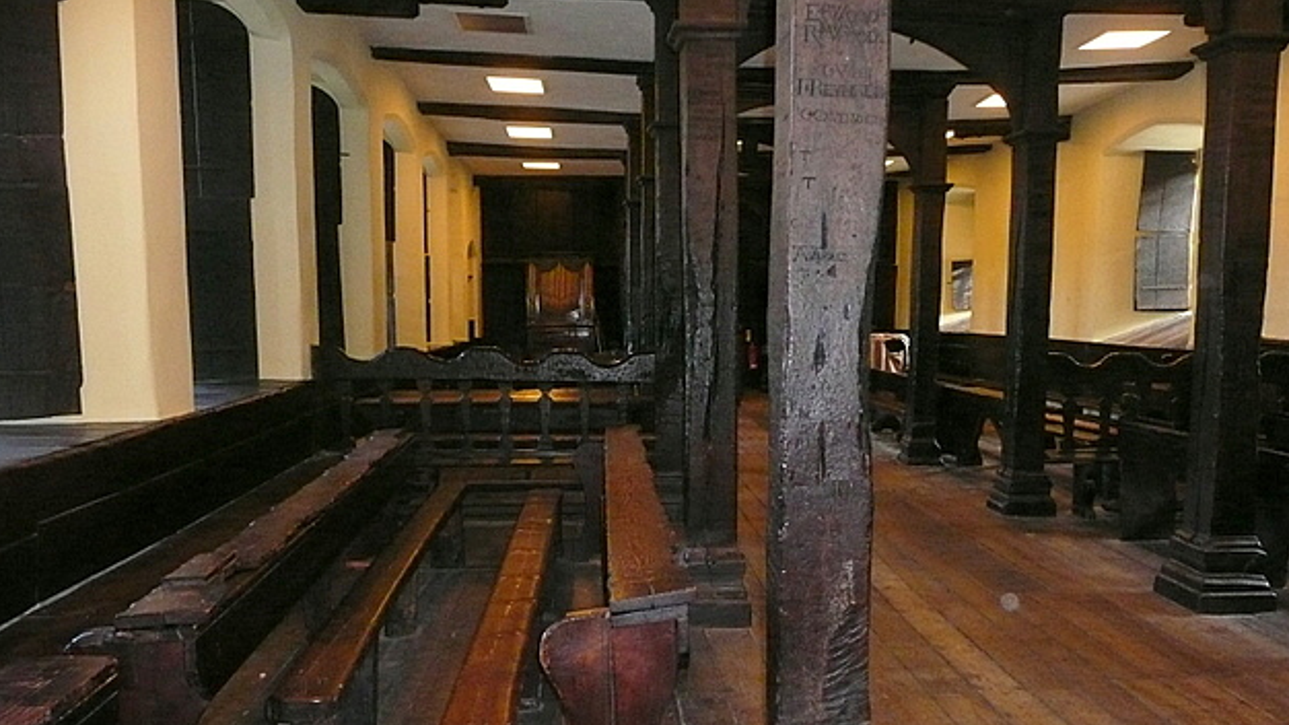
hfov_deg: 64.3
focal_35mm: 30
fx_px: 1025
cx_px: 649
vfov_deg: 38.8
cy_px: 415
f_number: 3.3
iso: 640
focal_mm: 4.6
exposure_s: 1/30
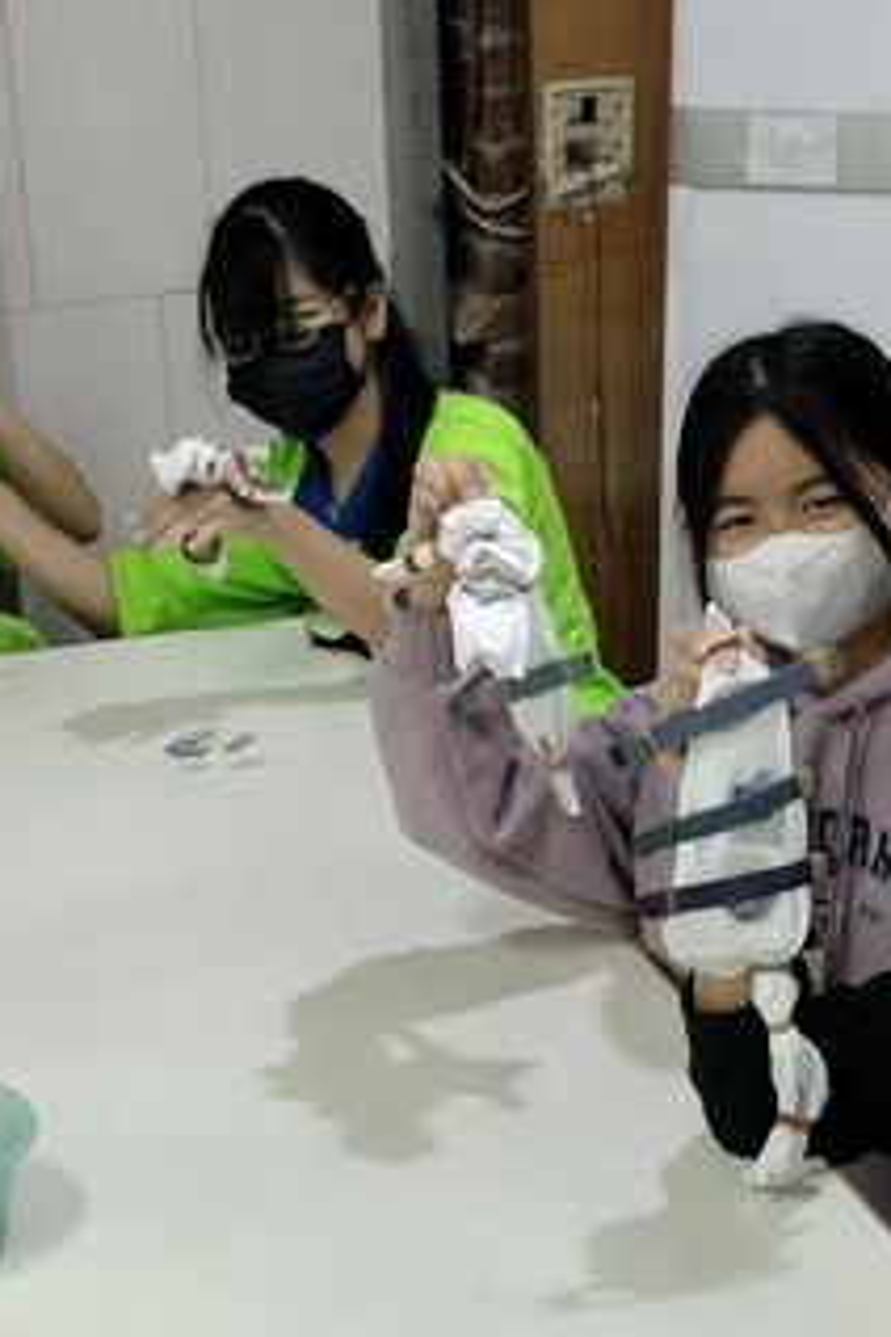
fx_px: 3155
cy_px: 1299
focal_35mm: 85
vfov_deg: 23.1
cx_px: 315
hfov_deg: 16.0
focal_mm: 4.71
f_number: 1.7
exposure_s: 1/60
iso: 500
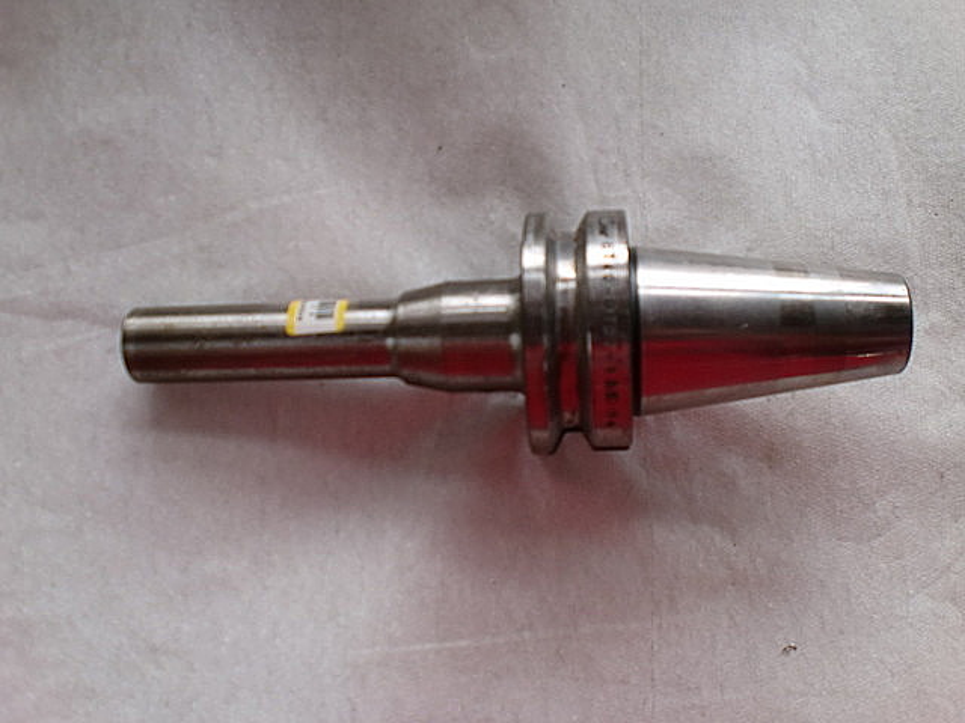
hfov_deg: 52.6
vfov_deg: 40.7
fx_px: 976
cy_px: 362
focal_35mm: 35
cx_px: 482
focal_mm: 6.3
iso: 64
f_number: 3.1
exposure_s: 1/100
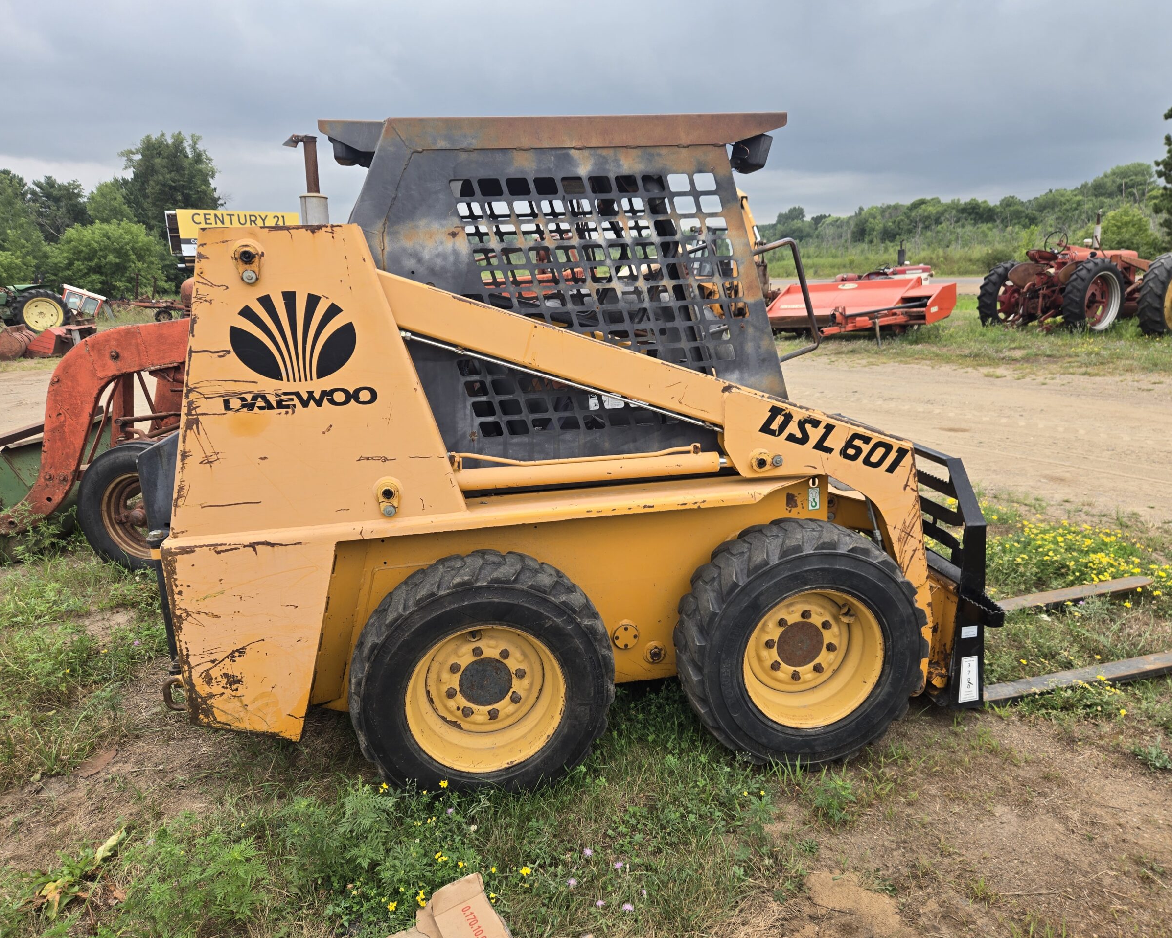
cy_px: 469
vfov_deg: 58.8
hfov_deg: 70.3
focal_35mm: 24
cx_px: 610
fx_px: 832
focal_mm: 5.4
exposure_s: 1/241
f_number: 1.8
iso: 25
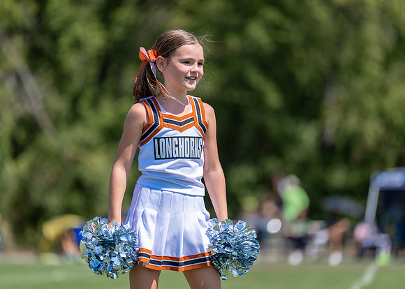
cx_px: 202
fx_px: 2455
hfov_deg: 9.4
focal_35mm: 214
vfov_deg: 6.7
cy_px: 144
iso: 100
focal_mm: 200
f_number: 2.8
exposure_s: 1/2000
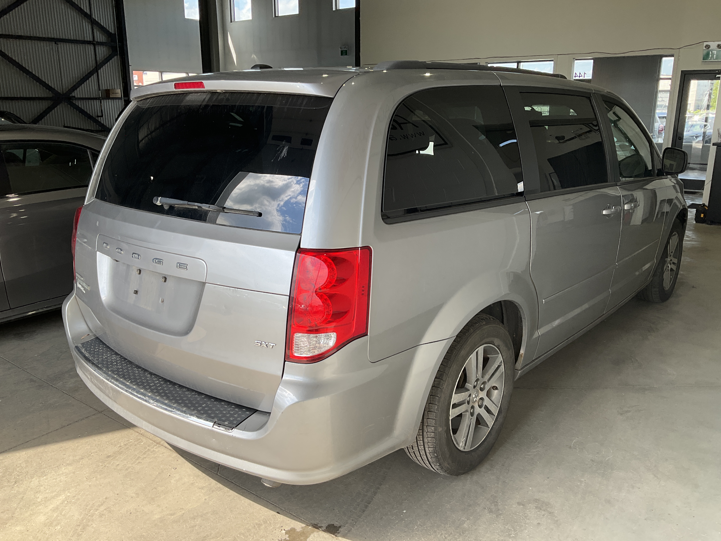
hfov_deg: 61.7
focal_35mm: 29
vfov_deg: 48.2
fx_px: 604
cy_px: 270
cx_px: 360
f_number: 1.8
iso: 25
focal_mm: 3
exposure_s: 1/360
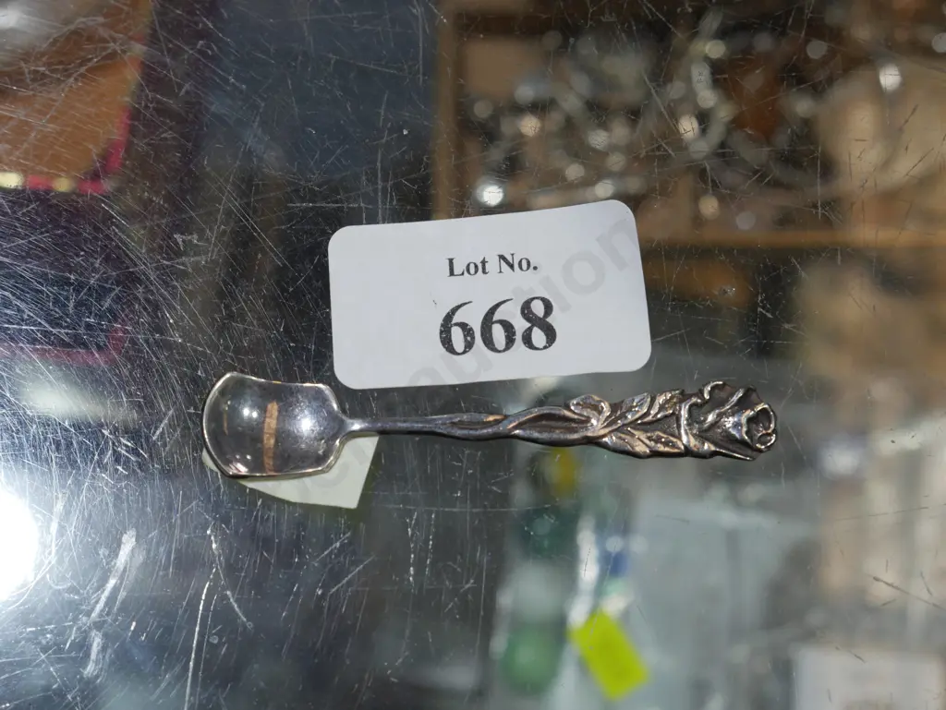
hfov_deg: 29.4
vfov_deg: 22.3
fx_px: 1805
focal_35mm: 66
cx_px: 473
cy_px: 355
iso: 500
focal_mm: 33
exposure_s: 1/80
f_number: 8
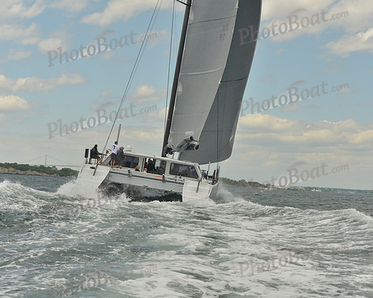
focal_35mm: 80
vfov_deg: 19.2
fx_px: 883
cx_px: 198
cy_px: 148
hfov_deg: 23.8
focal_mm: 70
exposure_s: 1/800
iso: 400
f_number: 5.6
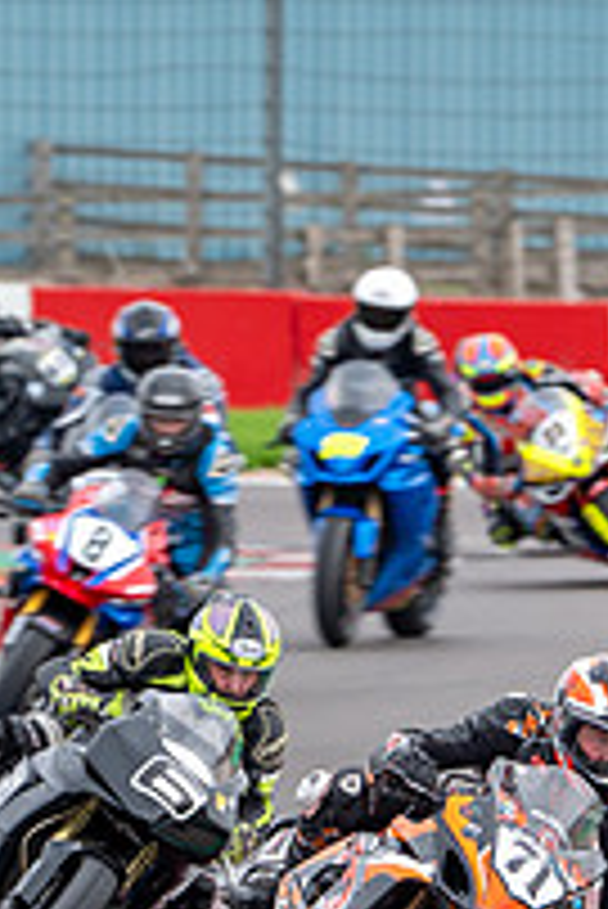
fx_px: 18587
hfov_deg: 1.9
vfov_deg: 2.8
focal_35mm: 735
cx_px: 420
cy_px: 763
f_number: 5.6
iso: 500
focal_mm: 251
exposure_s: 1/250
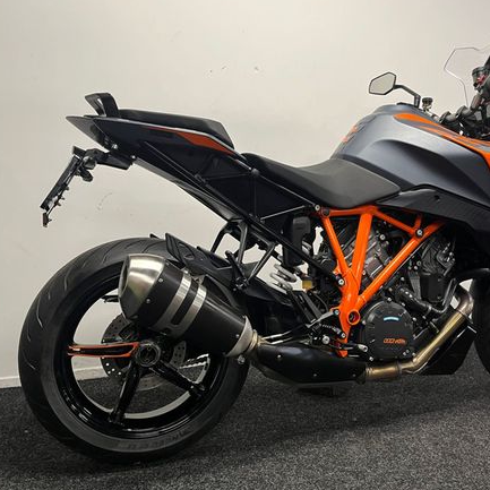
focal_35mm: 34
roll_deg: -0.2
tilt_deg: -6.5
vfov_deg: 48.4
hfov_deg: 48.2
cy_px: 241
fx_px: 545
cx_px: 293
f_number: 1.6
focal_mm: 5.1
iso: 100
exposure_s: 1/50
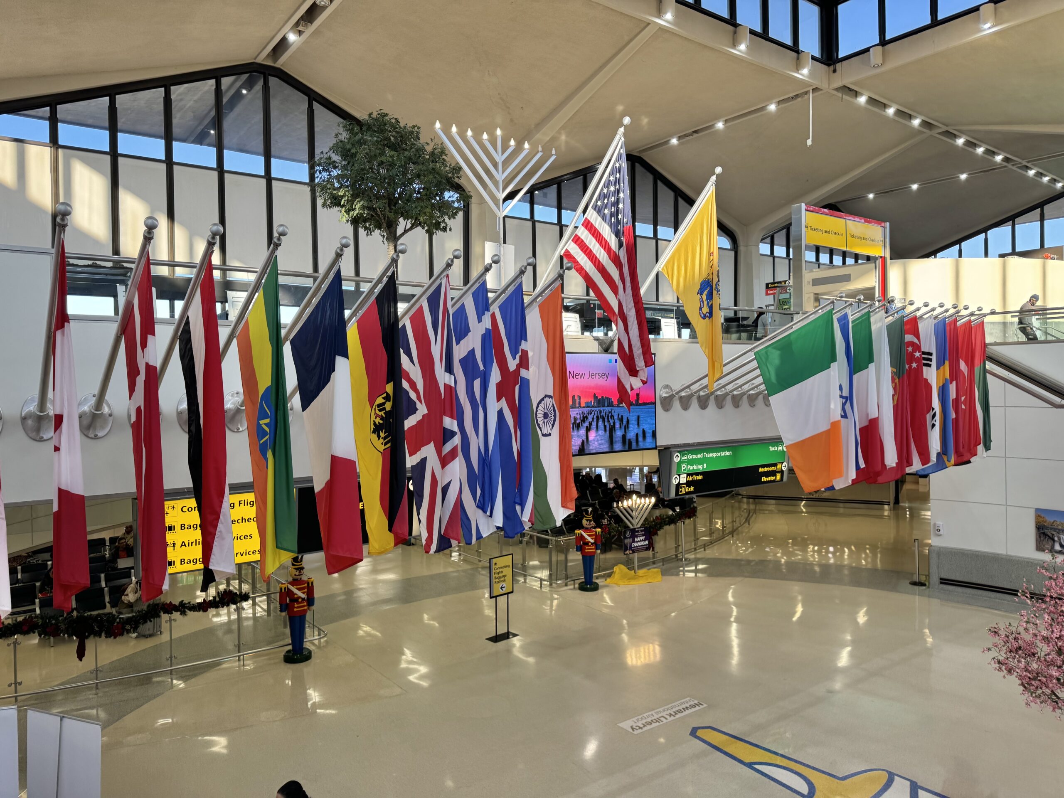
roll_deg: -1.3
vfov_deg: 56.8
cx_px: 532
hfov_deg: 71.6
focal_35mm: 24
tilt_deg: -1.7
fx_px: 738
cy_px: 399
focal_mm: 6.86
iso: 80
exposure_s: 1/120
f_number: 1.78
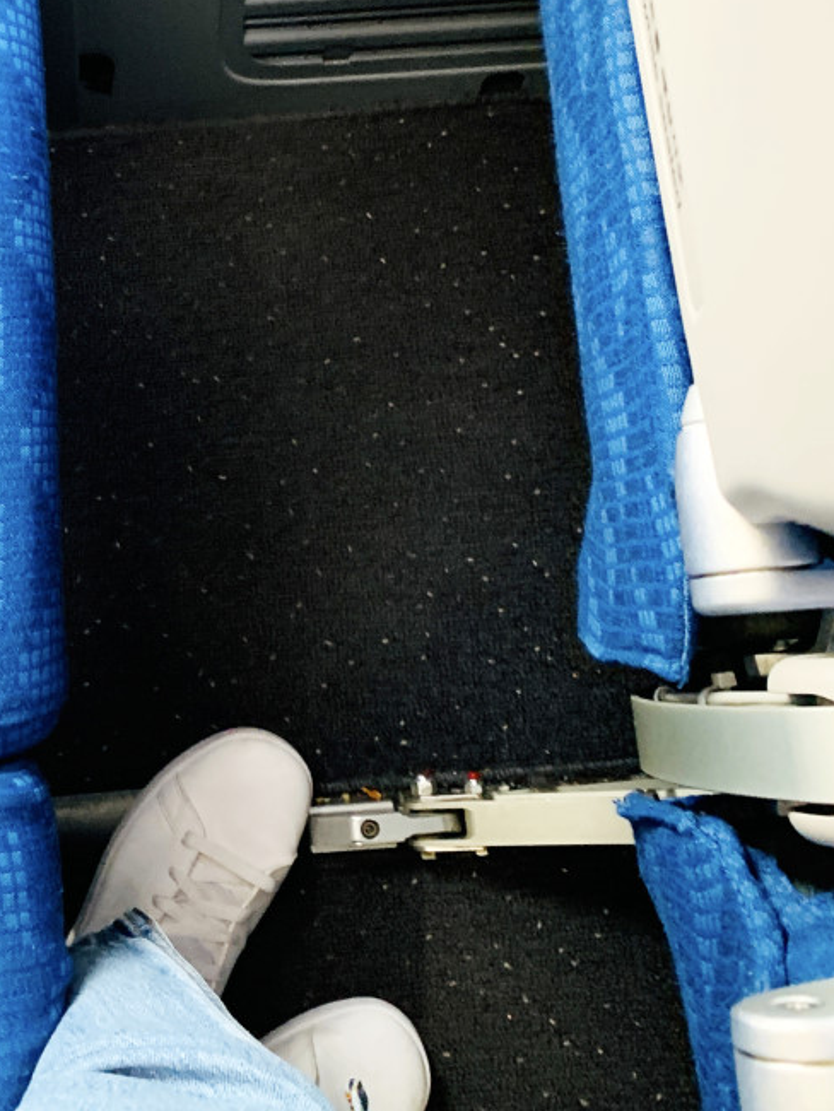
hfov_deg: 29.2
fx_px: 1541
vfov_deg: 38.8
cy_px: 304
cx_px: 104
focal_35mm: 48
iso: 320
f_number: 1.8
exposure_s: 1/56
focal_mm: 4.25
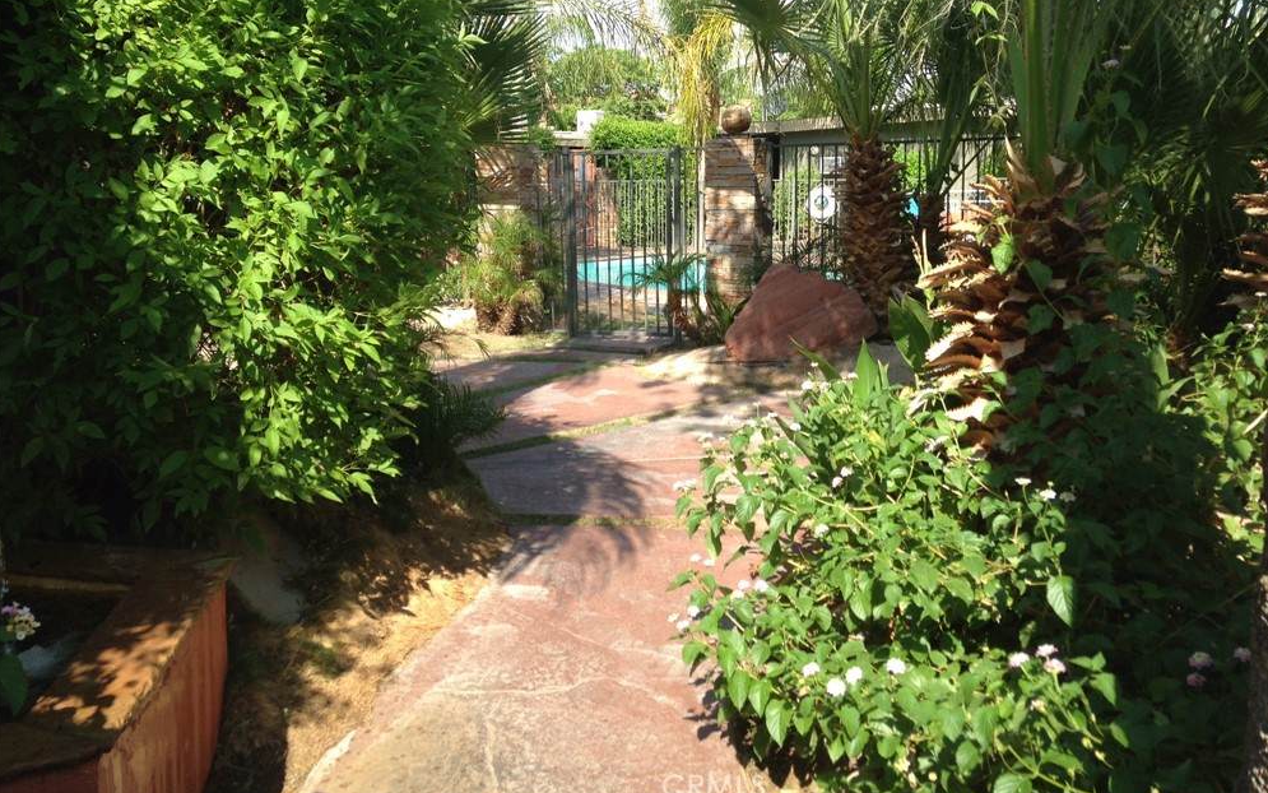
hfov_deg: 54.0
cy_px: 315
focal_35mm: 36
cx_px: 645
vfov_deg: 35.2
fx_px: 1244
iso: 50
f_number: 2.4
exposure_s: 1/602
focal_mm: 4.13
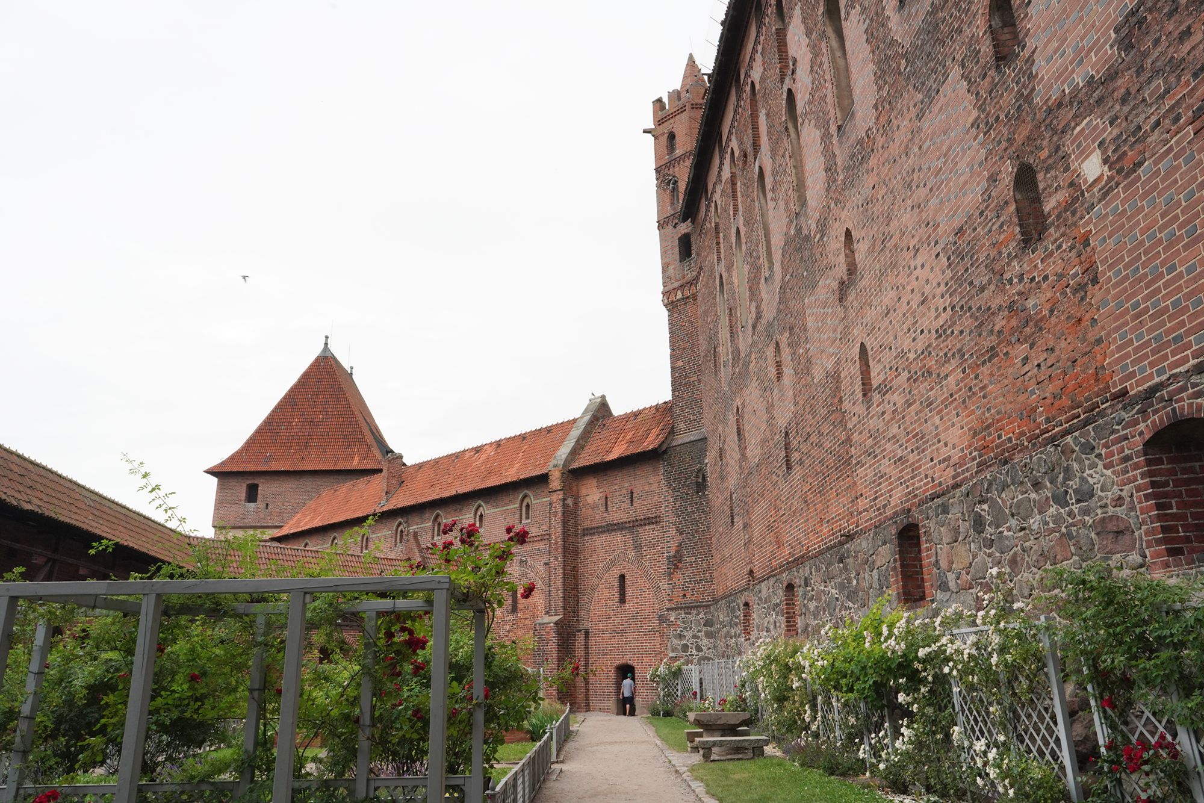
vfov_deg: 53.1
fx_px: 803
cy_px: 402
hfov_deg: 73.7
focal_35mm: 24
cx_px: 602
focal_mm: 24
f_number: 16
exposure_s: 1/100
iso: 800
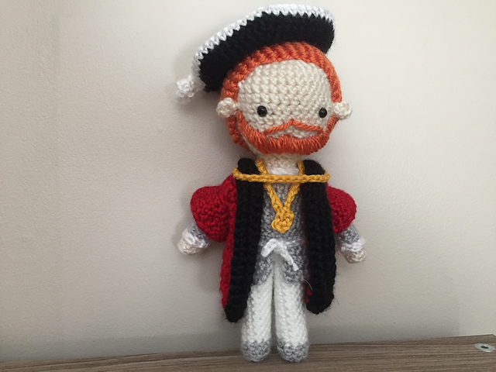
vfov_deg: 48.2
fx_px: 416
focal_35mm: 29
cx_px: 248
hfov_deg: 61.7
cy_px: 186
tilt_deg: -3.8
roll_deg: +0.4
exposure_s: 1/30
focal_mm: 4.15
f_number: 2.2
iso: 125
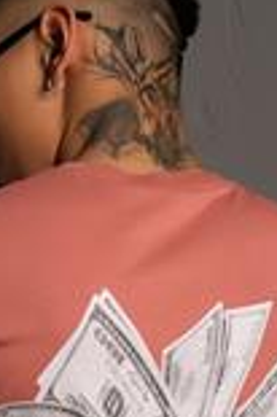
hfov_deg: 10.4
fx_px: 1527
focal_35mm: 132
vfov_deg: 15.1
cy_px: 469
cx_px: 81
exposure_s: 1/160
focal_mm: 23.3
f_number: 5
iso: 160
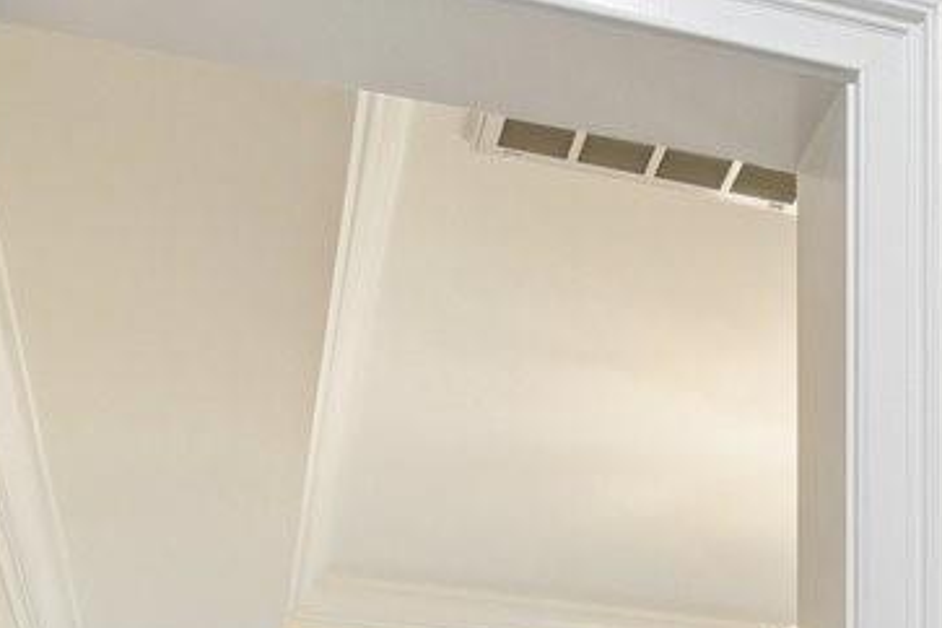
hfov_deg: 23.2
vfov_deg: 14.7
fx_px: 2067
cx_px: 1173
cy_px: 1187
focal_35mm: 79
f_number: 8
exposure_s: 1/10
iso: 200
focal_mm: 14
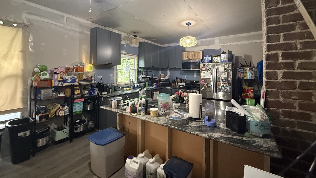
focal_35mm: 16
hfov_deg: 99.4
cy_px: 71
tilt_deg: +1.1
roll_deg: -1.0
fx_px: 134
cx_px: 158
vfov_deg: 66.4
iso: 1000
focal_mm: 2.22
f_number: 2.2
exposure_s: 1/60
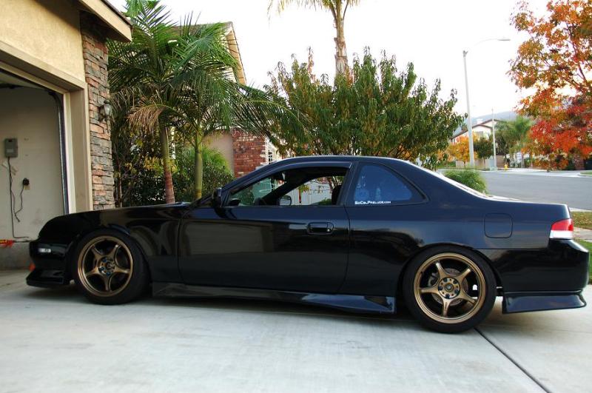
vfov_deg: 36.8
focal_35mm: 36
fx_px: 591
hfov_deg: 53.2
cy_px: 196
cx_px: 296
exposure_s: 1/8
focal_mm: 24
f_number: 4
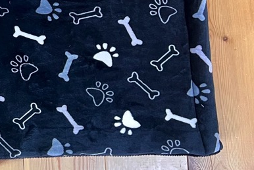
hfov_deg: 19.7
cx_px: -117
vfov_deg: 14.7
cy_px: -17
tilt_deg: -85.5
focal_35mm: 91
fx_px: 643
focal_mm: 5.7
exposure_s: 1/60
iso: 250
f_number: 1.5
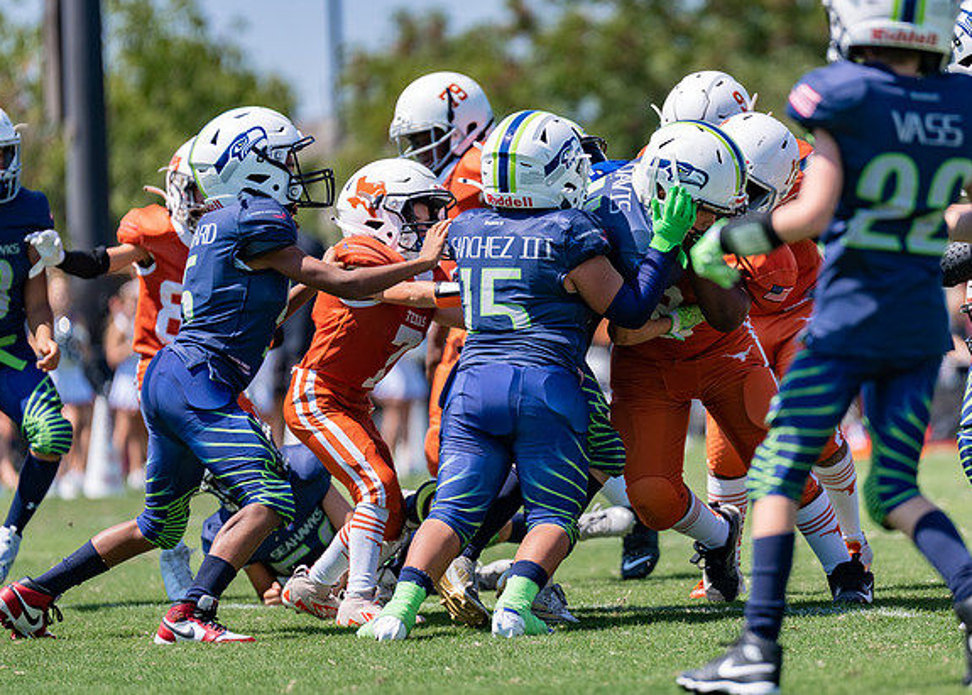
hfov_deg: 7.5
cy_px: 320
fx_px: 7372
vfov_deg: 5.4
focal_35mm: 267
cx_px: 650
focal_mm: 200
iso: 100
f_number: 2.8
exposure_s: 1/1600
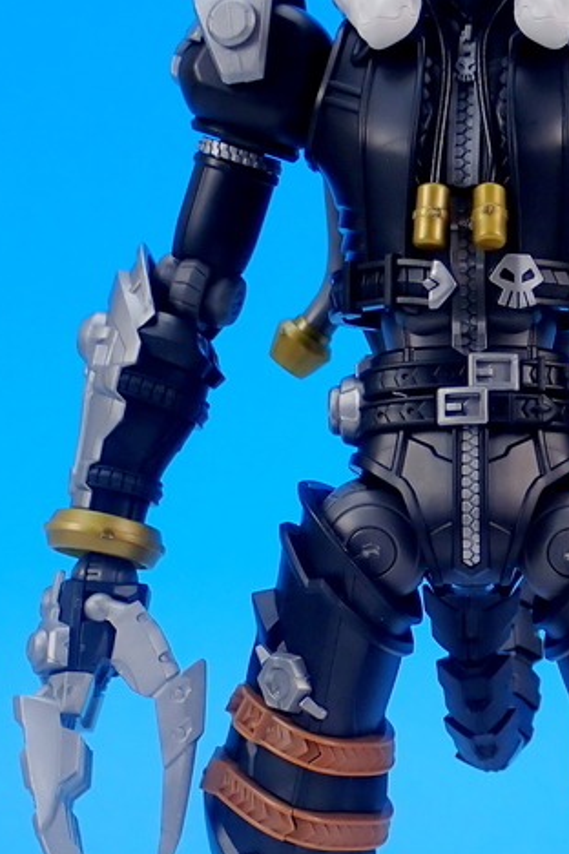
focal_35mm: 132
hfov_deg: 10.4
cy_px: 611
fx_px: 3129
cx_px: 469
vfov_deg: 15.5
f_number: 5
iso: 100
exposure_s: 1/10
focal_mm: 10.35
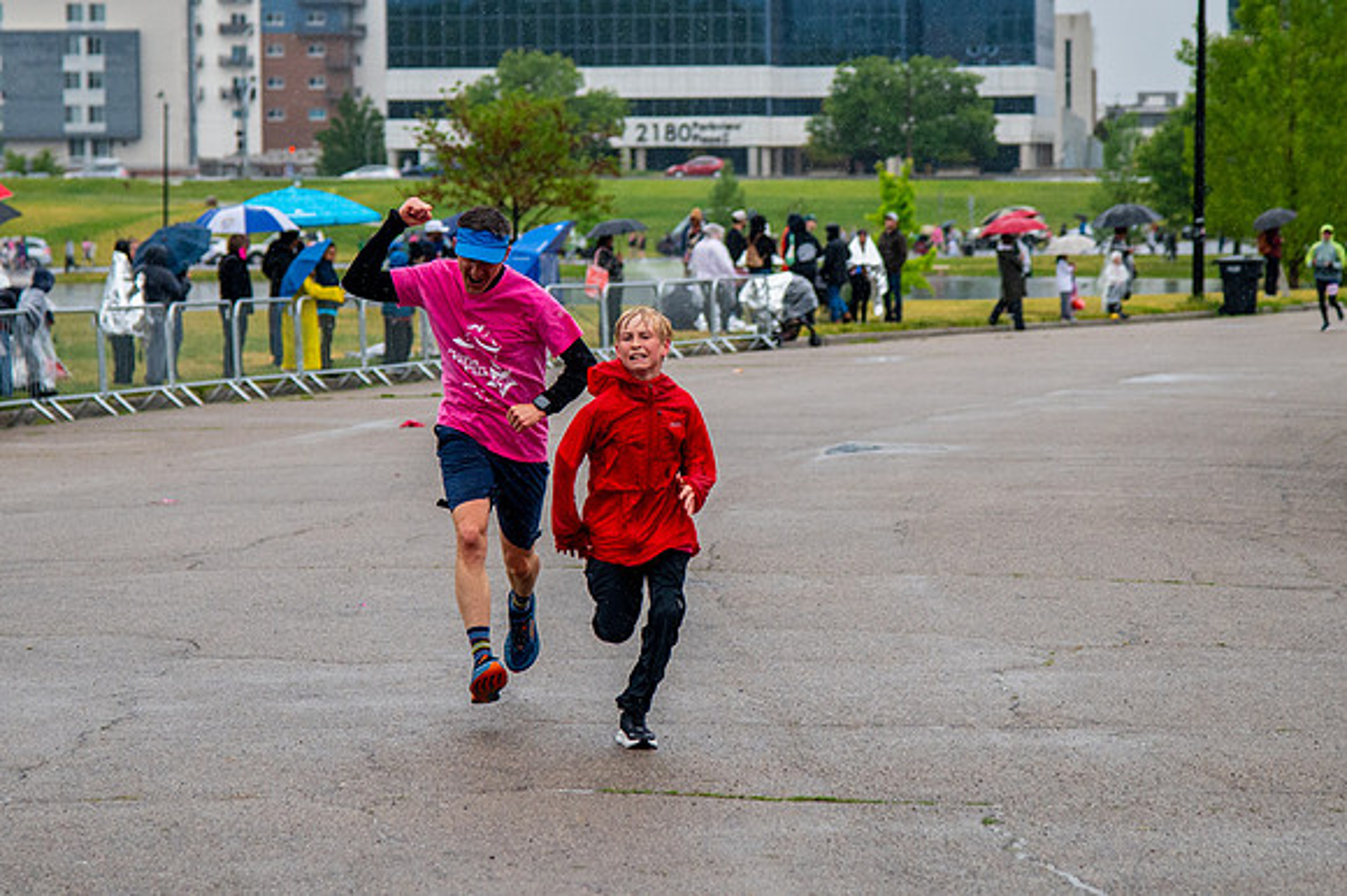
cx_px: 699
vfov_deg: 9.7
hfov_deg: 14.6
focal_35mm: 141
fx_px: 5255
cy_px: 327
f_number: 4
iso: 1600
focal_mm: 86
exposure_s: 1/2500
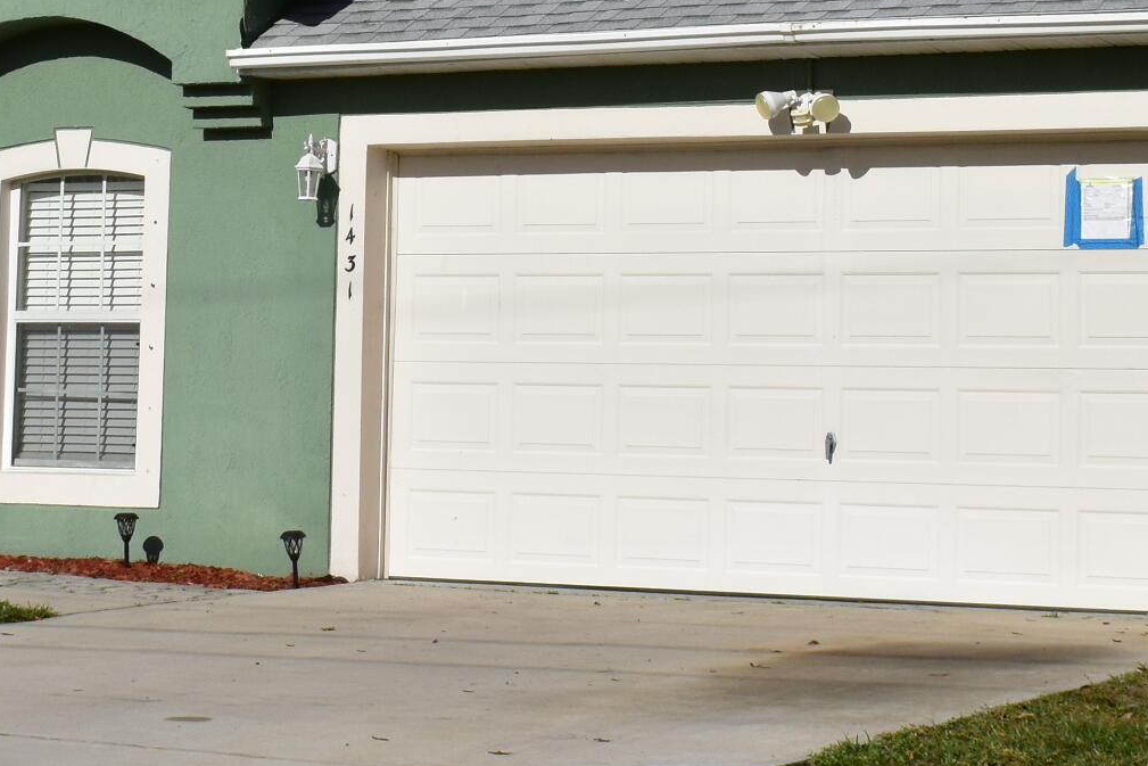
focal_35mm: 111
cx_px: 399
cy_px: 94
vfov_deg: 12.2
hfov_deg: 18.3
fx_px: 3555
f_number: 16
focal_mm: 25
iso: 400
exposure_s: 1/1000
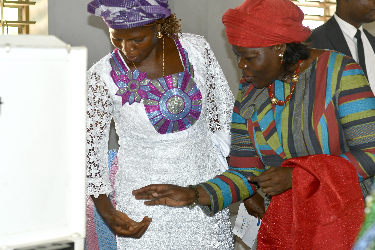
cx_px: 188
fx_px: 781
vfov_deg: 18.2
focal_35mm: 75
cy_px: 125
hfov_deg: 27.0
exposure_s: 1/60
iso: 100
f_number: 2.8
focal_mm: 50
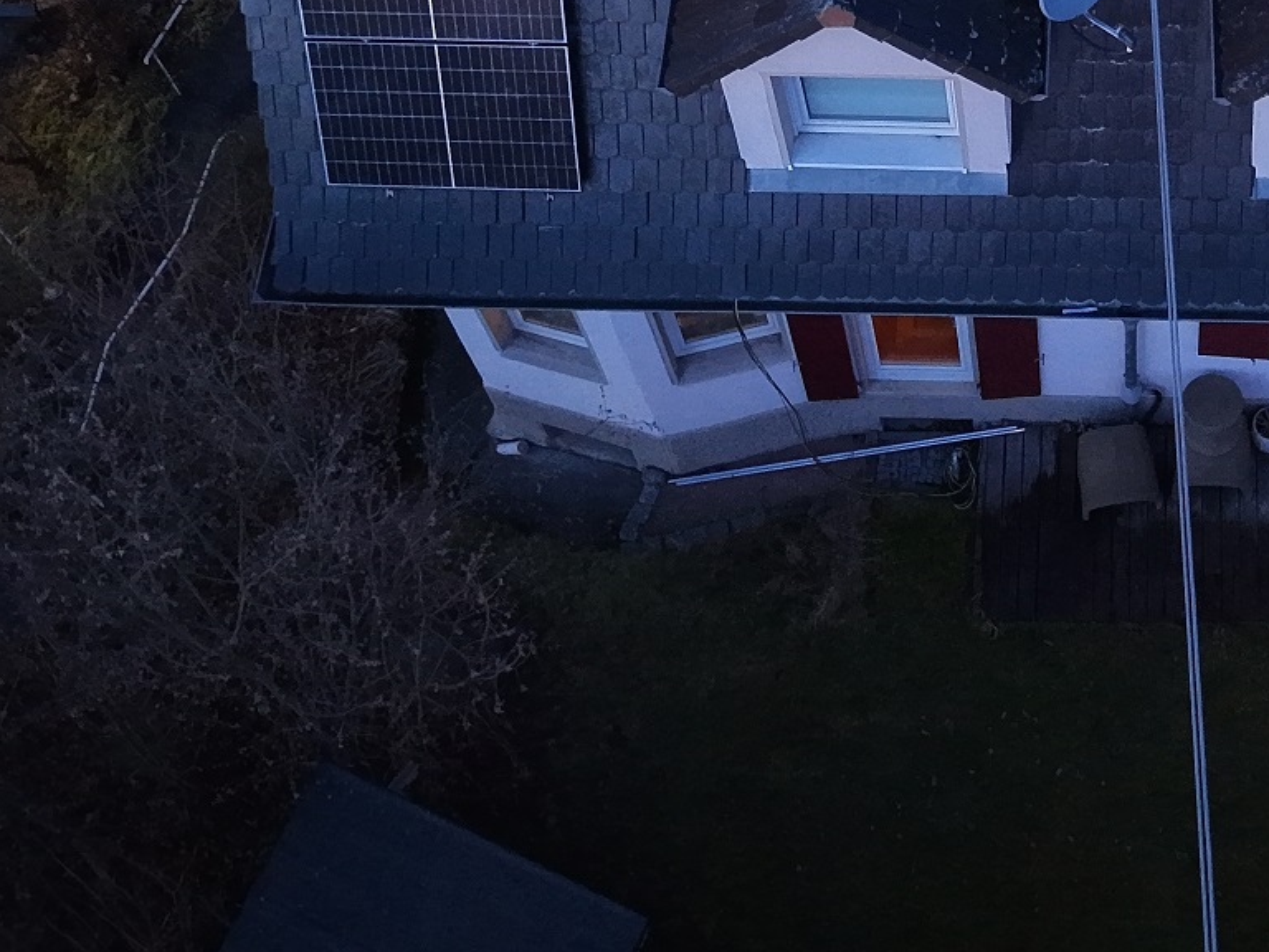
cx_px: 1077
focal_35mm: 64
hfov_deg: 29.3
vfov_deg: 22.0
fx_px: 2346
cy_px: -26
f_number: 1.8
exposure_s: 1/5
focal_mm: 8.67
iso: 2530
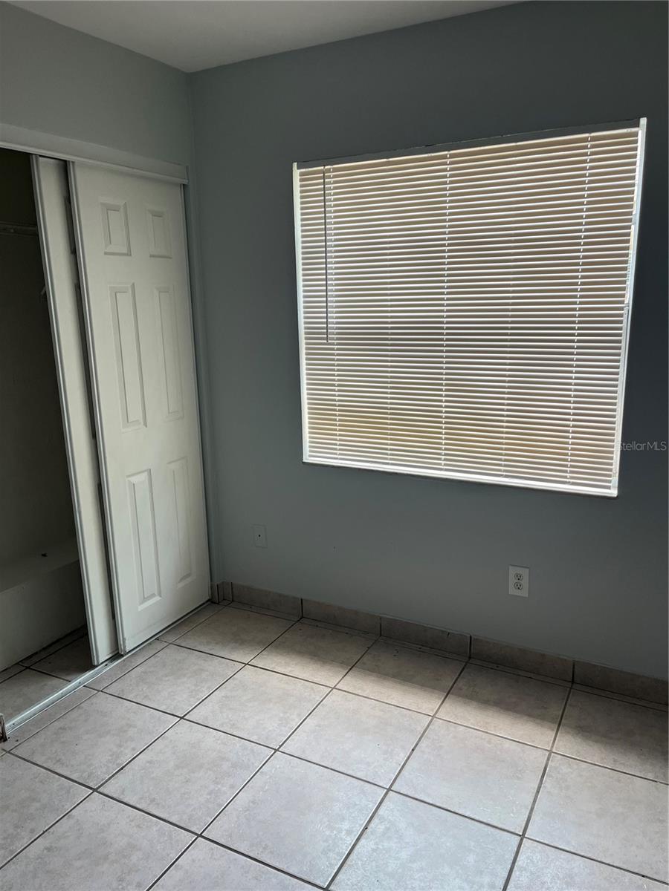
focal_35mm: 26
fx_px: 670
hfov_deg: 53.1
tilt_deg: -12.9
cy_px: 446
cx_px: 334
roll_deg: +2.9
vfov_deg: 67.3
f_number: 1.6
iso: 64
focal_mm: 5.1
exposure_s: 1/121
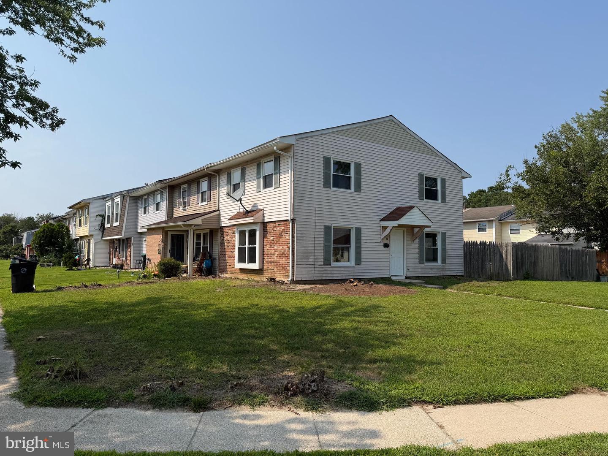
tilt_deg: +5.1
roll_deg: -0.7
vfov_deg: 56.8
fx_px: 422
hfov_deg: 71.6
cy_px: 228
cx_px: 304
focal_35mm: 24
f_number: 1.78
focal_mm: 6.76
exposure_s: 1/6173
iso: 80
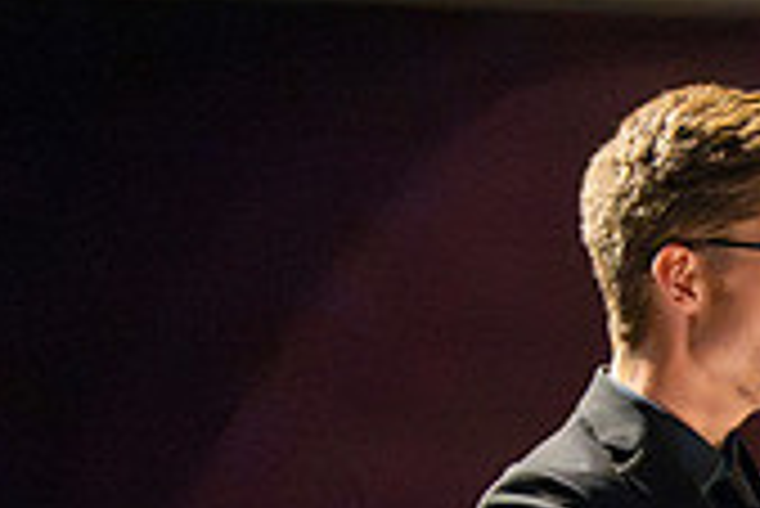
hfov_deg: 3.5
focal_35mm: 583
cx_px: 1205
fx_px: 12318
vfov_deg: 2.4
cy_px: 744
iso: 16000
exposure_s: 1/640
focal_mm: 170
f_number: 2.8
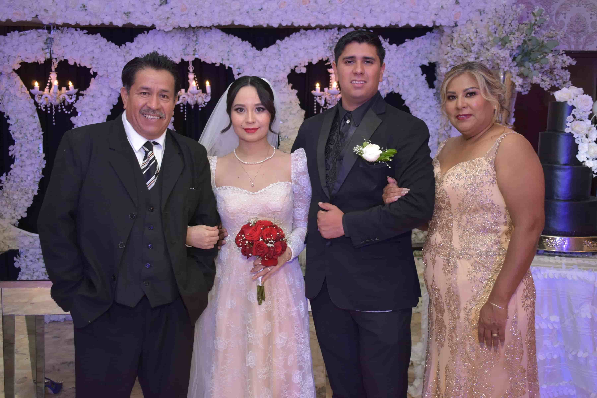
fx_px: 672
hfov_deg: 47.9
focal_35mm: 40
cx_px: 298
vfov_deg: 33.0
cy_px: 199
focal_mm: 27
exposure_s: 1/60
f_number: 4
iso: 800
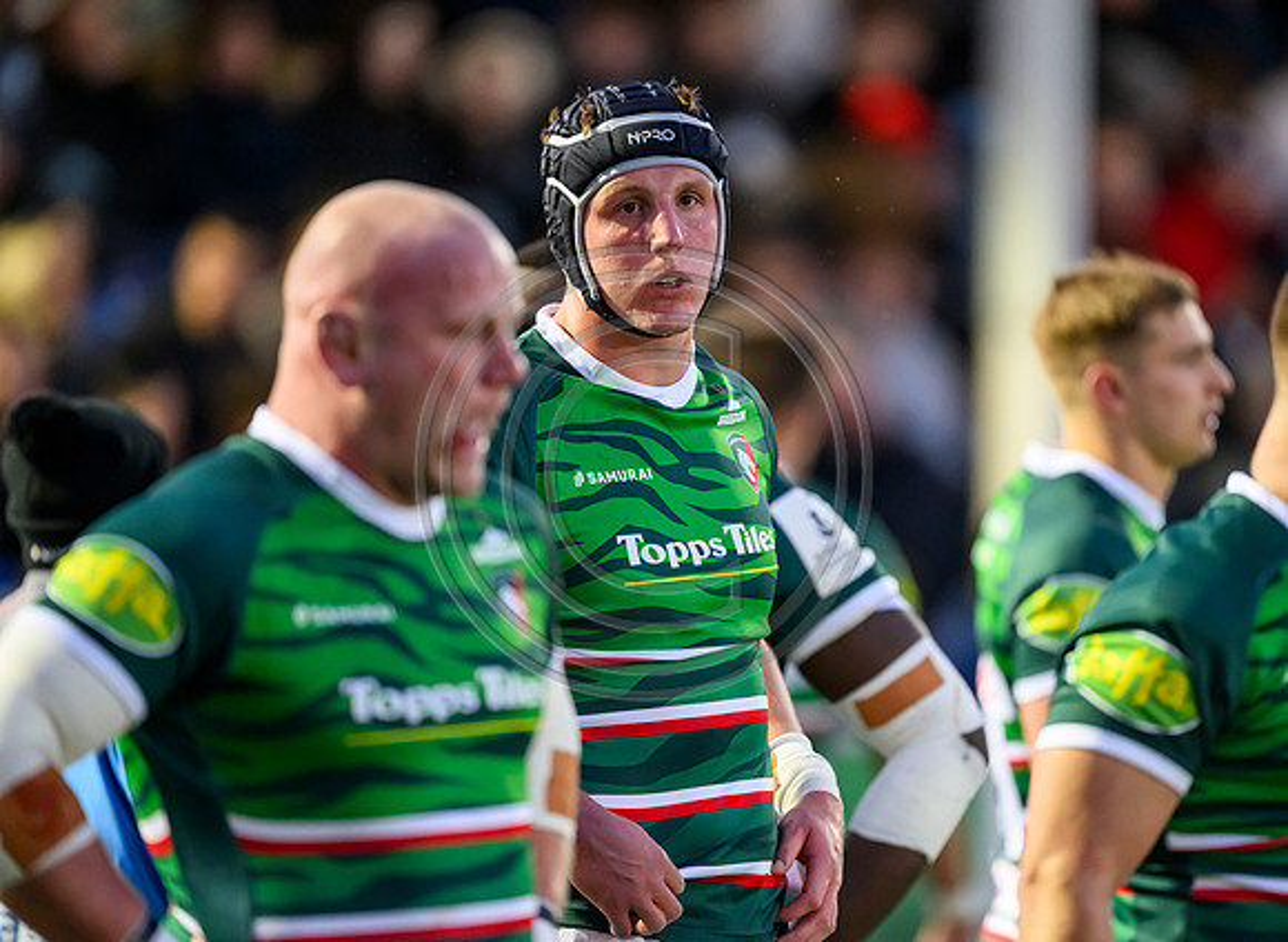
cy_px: 471
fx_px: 15683
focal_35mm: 425
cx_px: 706
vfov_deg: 3.4
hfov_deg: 4.7
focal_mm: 400
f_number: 2.8
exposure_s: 1/1000
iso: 6400
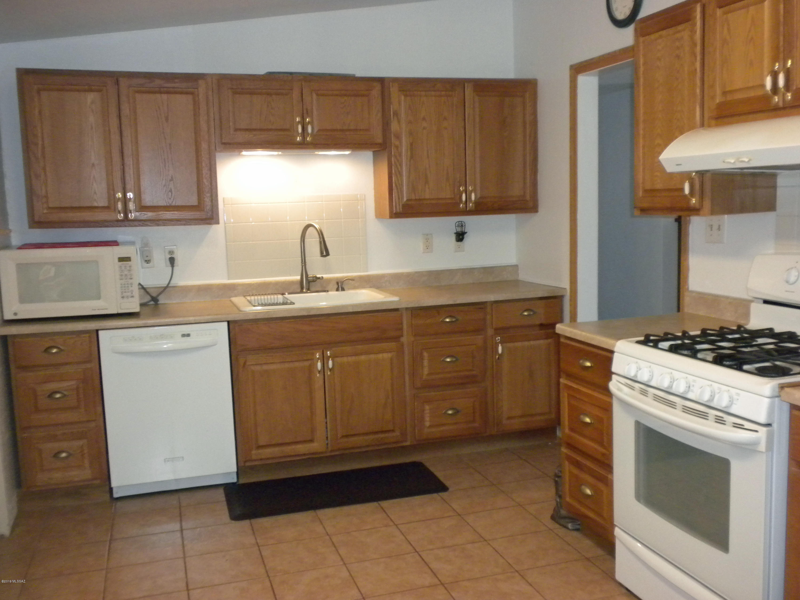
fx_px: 855
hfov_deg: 50.1
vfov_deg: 38.7
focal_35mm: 37
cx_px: 400
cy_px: 300
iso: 400
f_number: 3.5
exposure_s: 1/30
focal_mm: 6.6
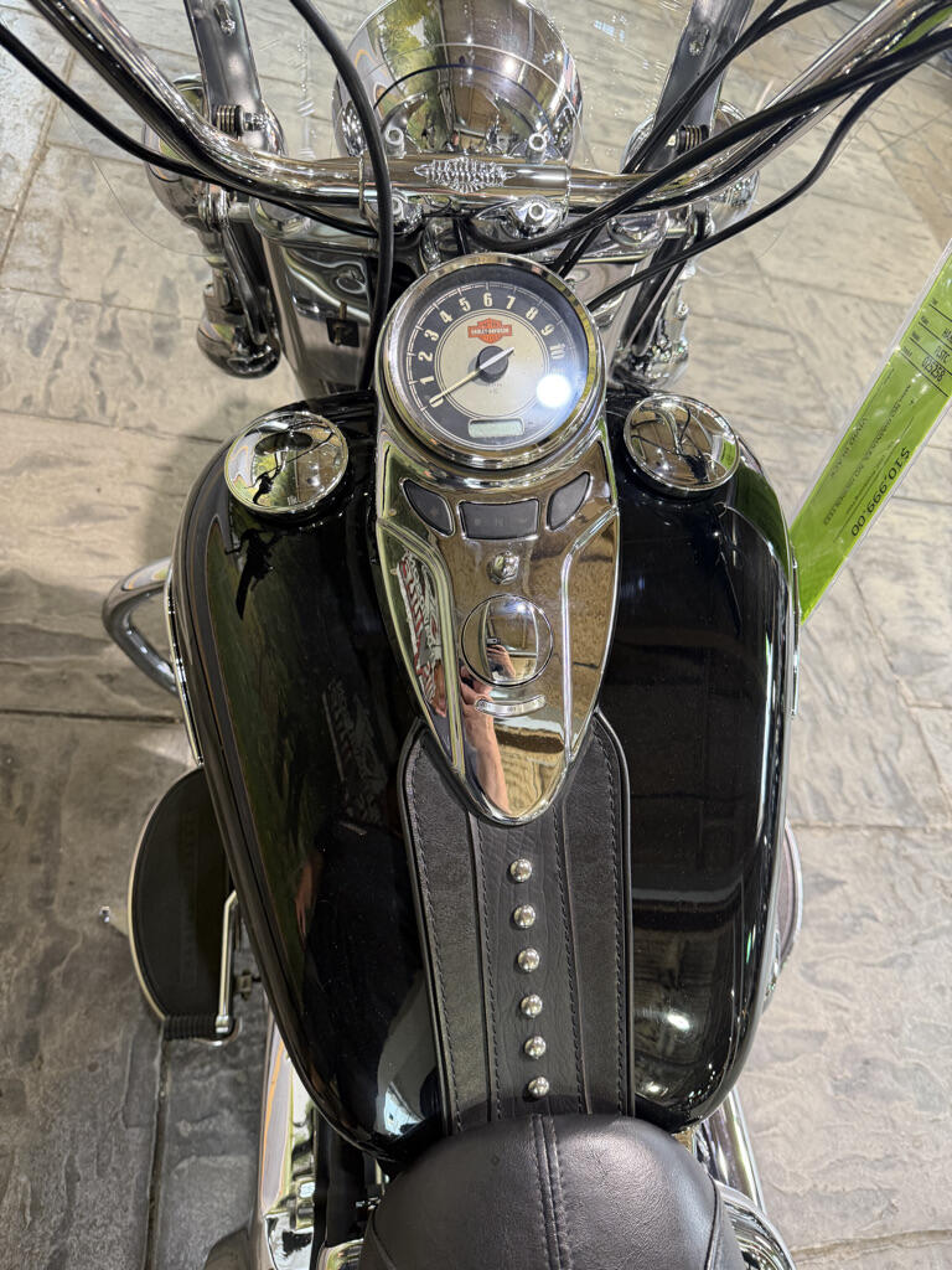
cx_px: 476
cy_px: 635
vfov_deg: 71.6
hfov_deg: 56.8
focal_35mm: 24
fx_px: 880
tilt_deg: -48.1
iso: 250
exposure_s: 1/60
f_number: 1.78
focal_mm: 6.76
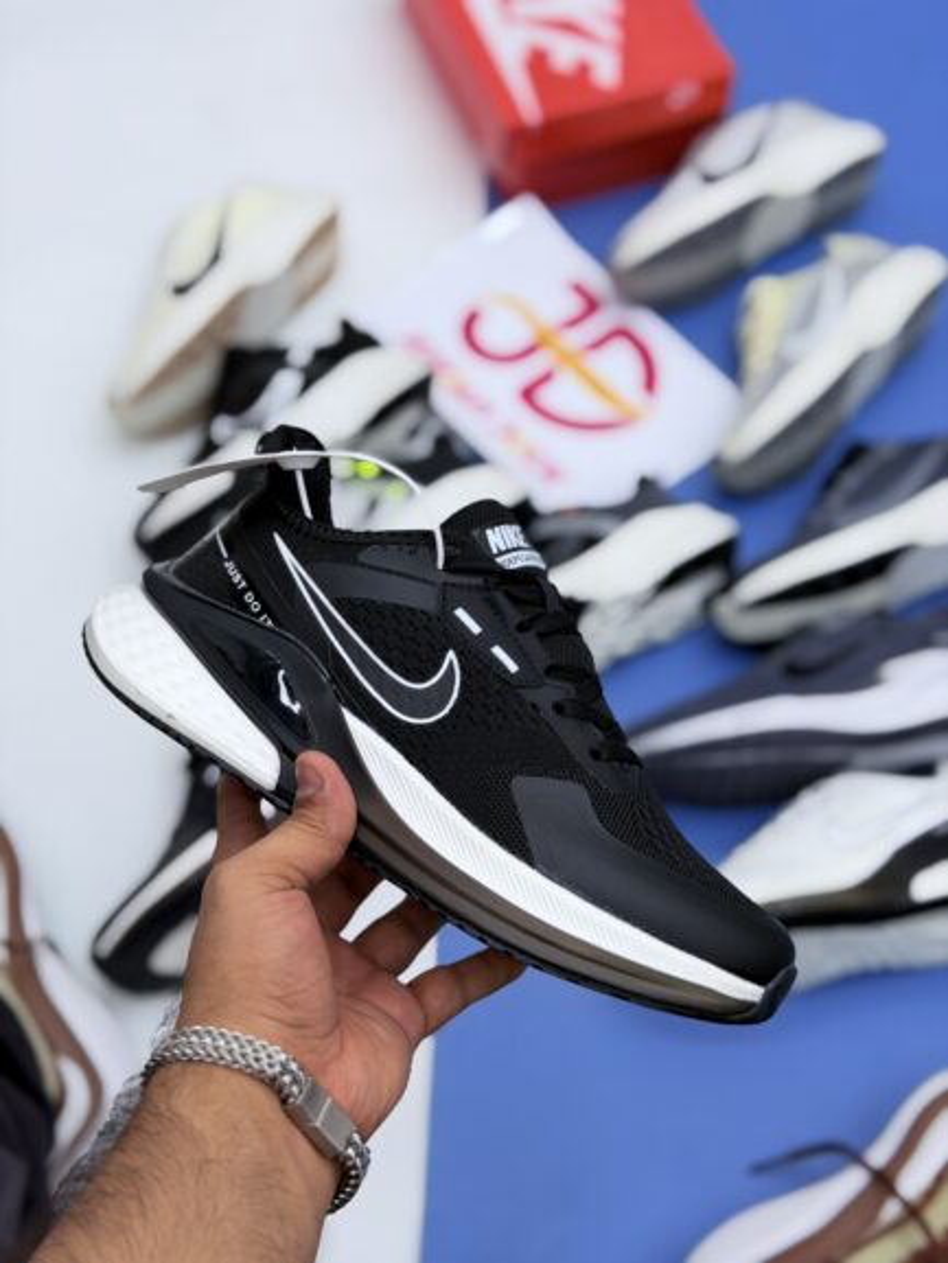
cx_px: 474
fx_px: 1752
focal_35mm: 48
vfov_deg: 39.6
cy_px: 632
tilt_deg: -55.6
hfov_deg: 30.3
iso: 64
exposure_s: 1/324
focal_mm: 6.76
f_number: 1.78
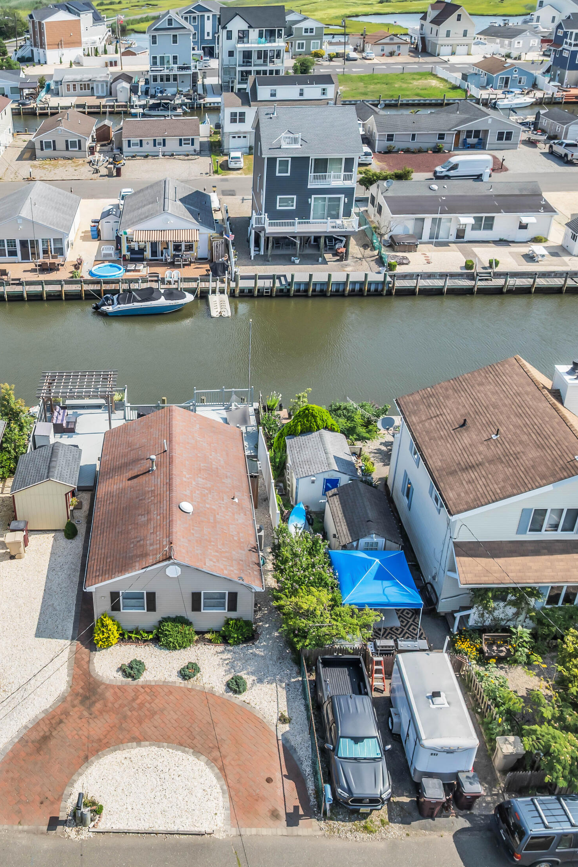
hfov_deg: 37.7
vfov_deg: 55.8
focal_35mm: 34
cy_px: 437
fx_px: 819
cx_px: 133
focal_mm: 12.29
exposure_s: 1/2000
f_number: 2.8
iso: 140
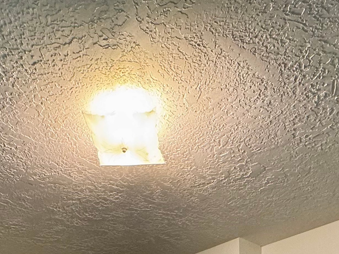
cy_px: 413
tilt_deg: -0.1
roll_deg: +0.1
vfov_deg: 23.1
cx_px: 141
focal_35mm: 46
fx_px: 450
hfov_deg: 41.1
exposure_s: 1/60
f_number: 2.2
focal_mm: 2.22
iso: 160
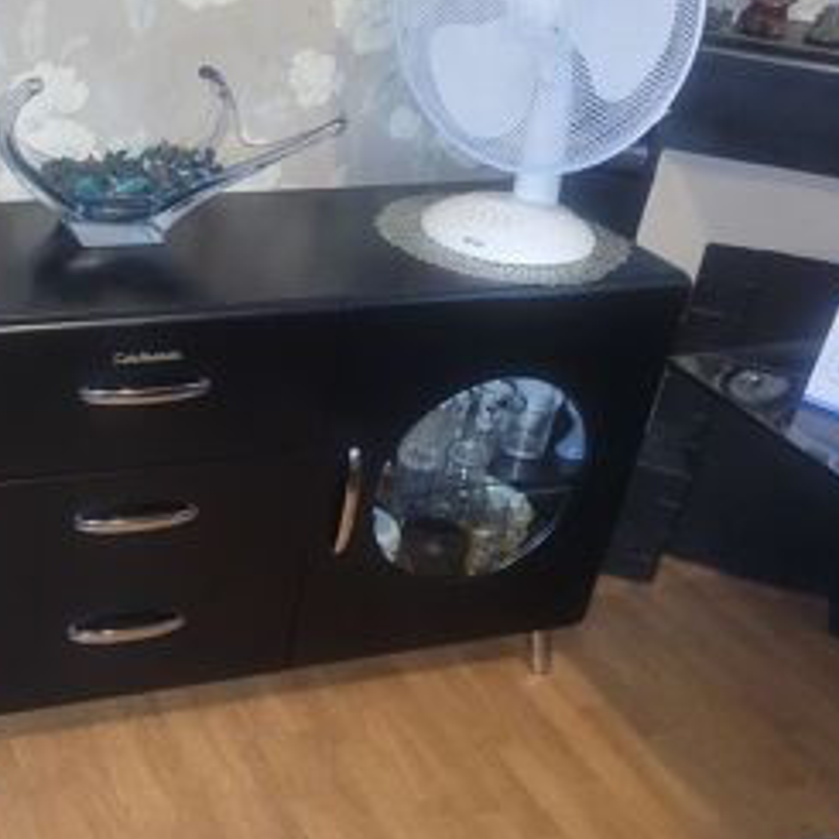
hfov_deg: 35.7
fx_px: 1234
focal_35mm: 45
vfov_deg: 37.3
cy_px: 534
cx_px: 116
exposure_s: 1/10
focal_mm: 5.4
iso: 250
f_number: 1.8
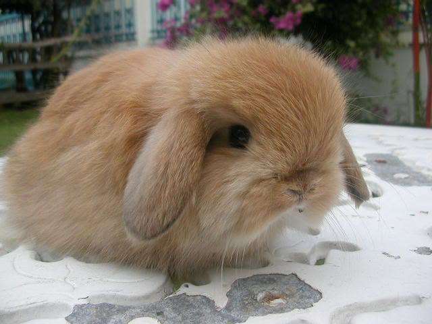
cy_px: 162
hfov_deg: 50.1
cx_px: 216
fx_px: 462
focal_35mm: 37
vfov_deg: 38.7
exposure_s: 1/128
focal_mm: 5.6
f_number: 2.7
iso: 100
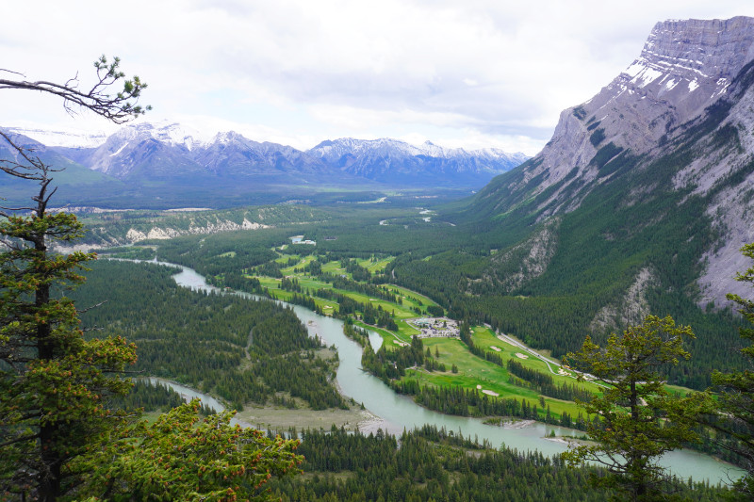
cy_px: 251
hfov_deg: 73.8
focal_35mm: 24
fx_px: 503
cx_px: 377
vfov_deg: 53.1
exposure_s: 1/125
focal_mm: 16
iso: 100
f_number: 8
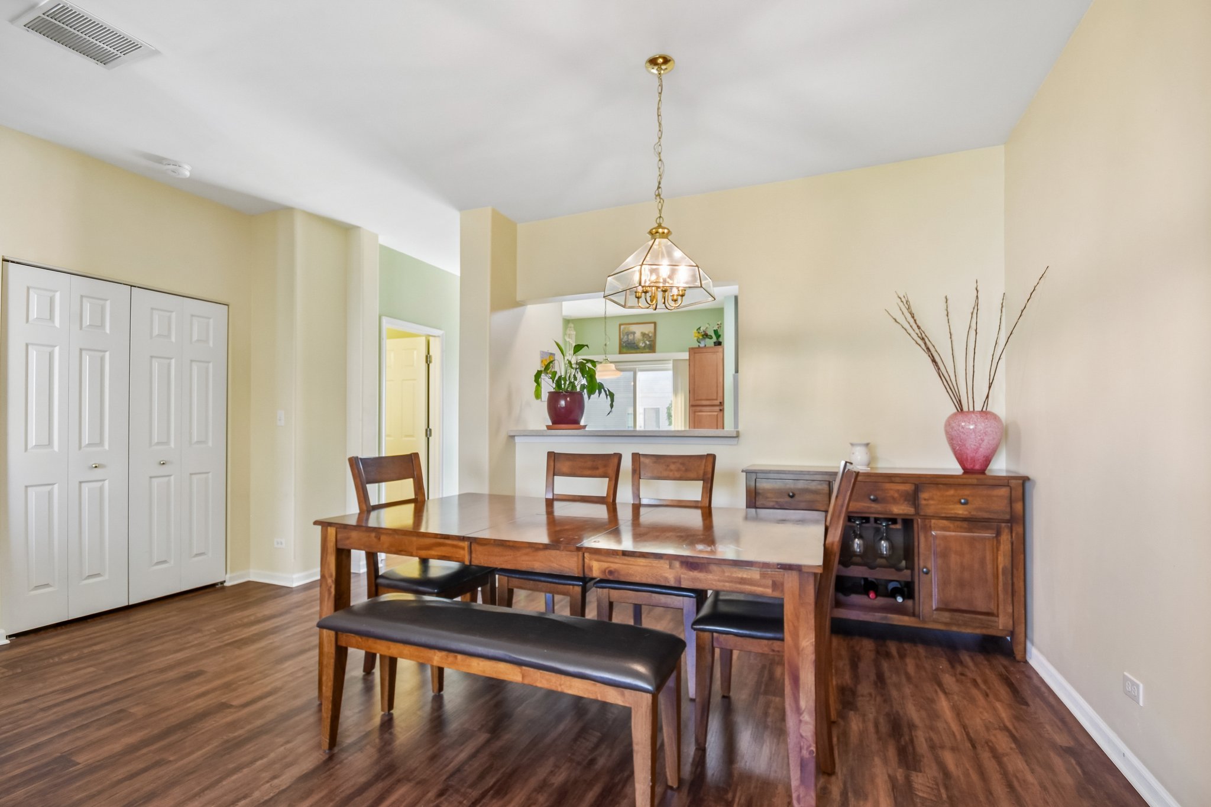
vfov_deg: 77.3
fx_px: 505
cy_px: 404
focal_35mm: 15
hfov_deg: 100.4
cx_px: 606
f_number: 8
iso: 400
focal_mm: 10
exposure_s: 1/8
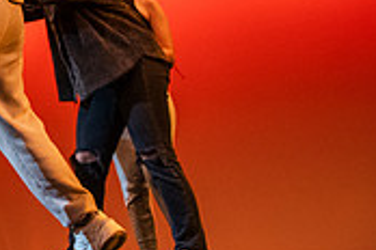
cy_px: -79
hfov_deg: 20.6
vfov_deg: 16.1
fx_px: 835
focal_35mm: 80
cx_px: -229
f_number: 3.5
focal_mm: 24
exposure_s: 1/320
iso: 4000
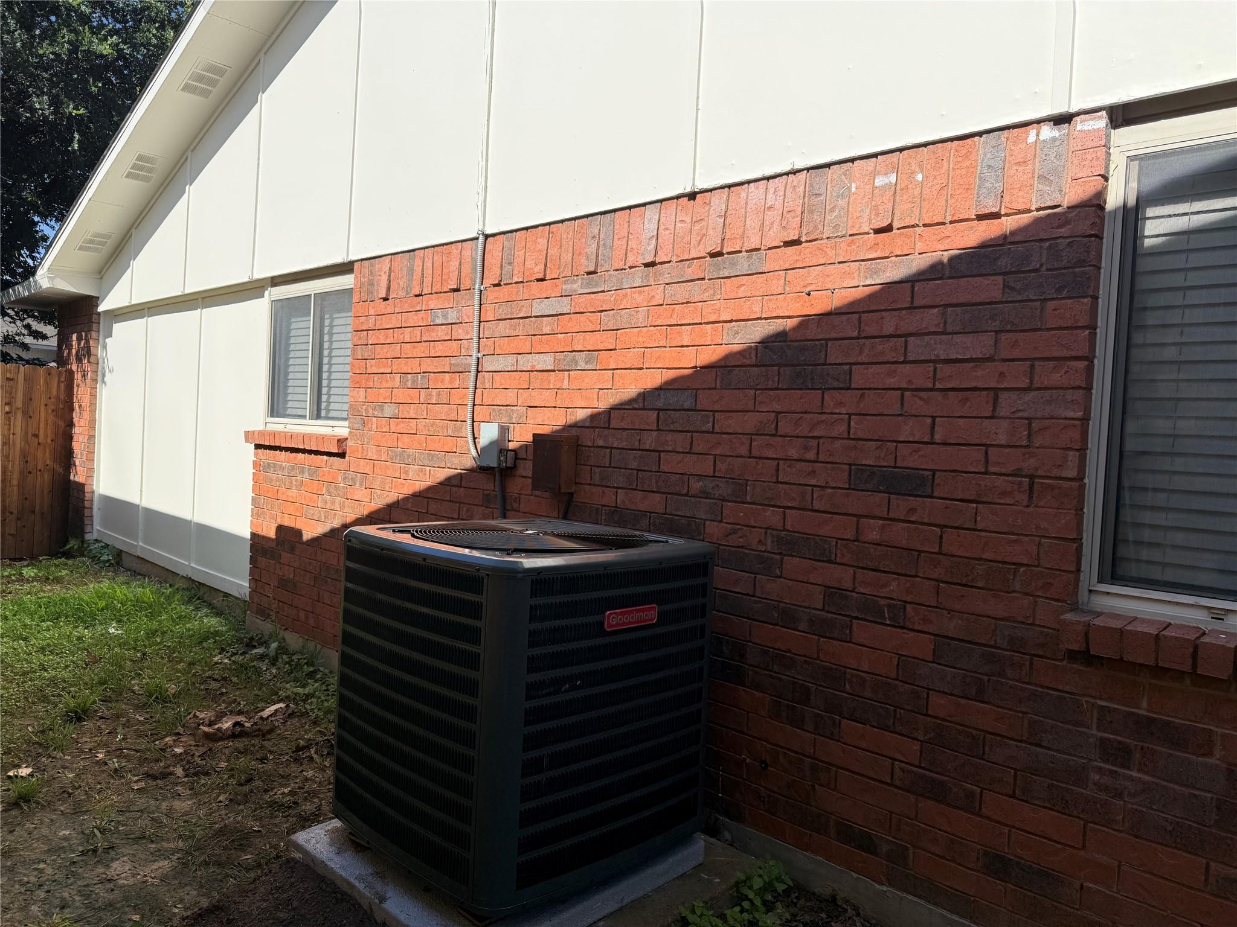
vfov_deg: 56.8
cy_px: 464
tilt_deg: -1.6
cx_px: 618
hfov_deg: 71.6
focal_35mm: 24
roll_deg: -2.8
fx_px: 858
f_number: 1.78
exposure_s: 1/4167
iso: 80
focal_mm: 6.76
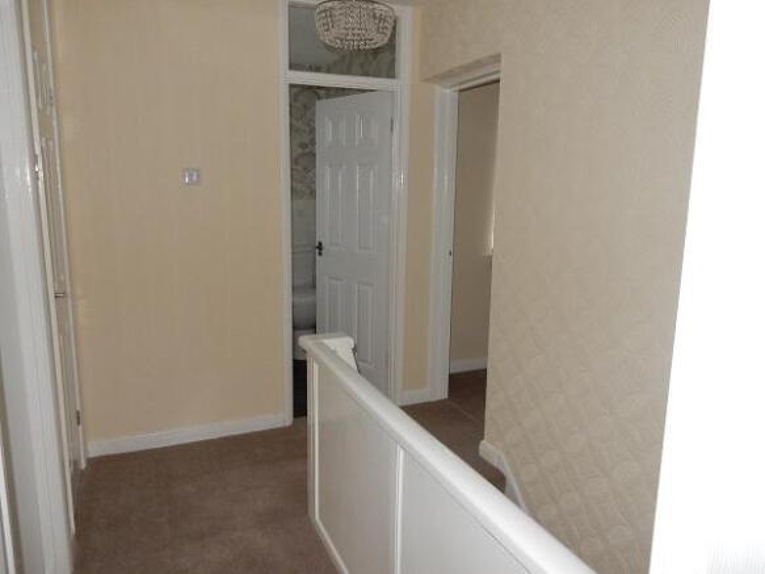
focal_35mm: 25
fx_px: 552
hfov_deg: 69.4
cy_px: 287
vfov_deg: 54.9
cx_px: 382
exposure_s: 1/30
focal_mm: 4.5
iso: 200
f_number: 3.7
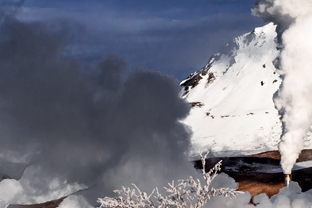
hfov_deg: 8.0
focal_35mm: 256
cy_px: -16
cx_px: 339
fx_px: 2218
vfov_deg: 5.4
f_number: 11
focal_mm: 33
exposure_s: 1/640
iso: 100
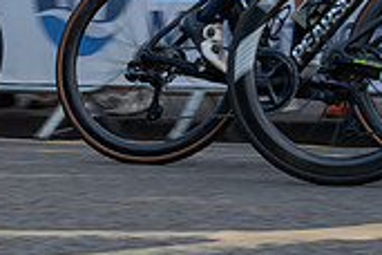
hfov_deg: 7.8
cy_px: -84
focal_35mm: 258
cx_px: -201
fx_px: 2737
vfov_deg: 5.3
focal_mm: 76
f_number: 9
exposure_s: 1/250
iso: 1000
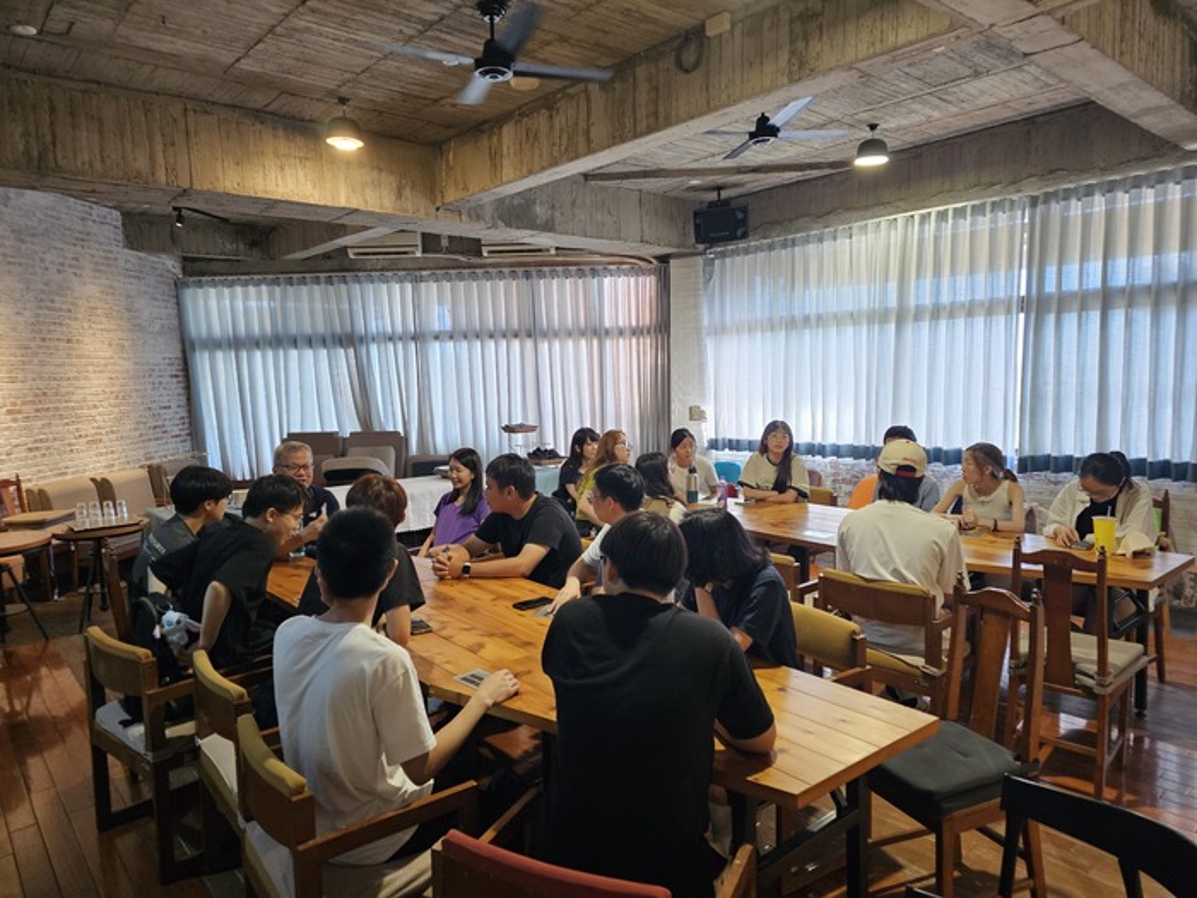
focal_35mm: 23
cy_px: 449
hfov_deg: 73.9
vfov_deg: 58.9
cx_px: 598
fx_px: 795
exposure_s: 1/120
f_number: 1.7
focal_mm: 6.3
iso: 640
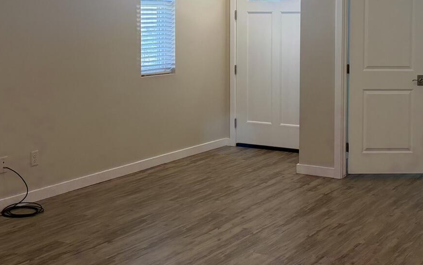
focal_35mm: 60
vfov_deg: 21.4
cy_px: 56
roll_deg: +0.2
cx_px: 245
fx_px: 692
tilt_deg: -2.6
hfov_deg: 33.9
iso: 200
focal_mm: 6.76
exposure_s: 1/134
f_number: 1.78
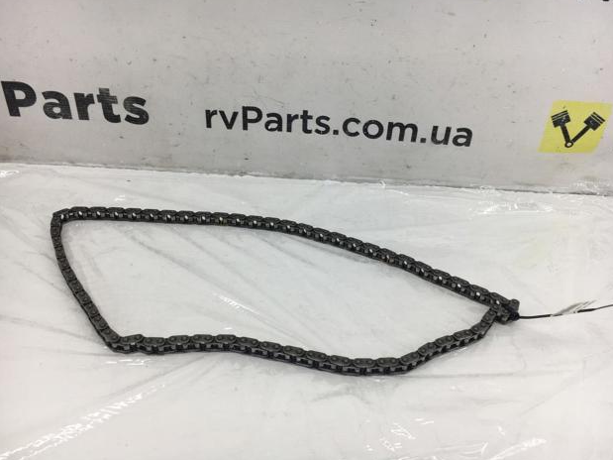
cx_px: 315
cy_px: 226
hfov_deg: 60.0
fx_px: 531
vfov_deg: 46.8
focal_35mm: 30
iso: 32
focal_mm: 4.15
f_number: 2.2
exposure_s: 1/100
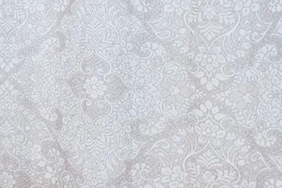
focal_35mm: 58
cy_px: 10
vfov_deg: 22.7
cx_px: -179
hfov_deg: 23.9
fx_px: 454
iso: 400
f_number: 7.1
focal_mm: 10
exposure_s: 1/2.5
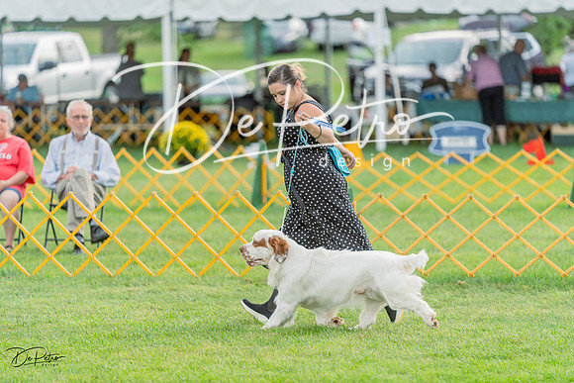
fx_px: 3189
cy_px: 192
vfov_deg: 6.9
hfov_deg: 10.3
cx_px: 287
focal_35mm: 200
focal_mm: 200
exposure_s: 1/640
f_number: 2.8
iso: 1000
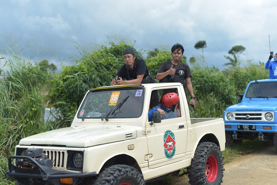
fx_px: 385
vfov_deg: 27.0
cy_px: 92
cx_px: 138
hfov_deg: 39.6
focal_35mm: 50
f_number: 2.8
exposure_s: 1/1600
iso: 100
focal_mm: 50
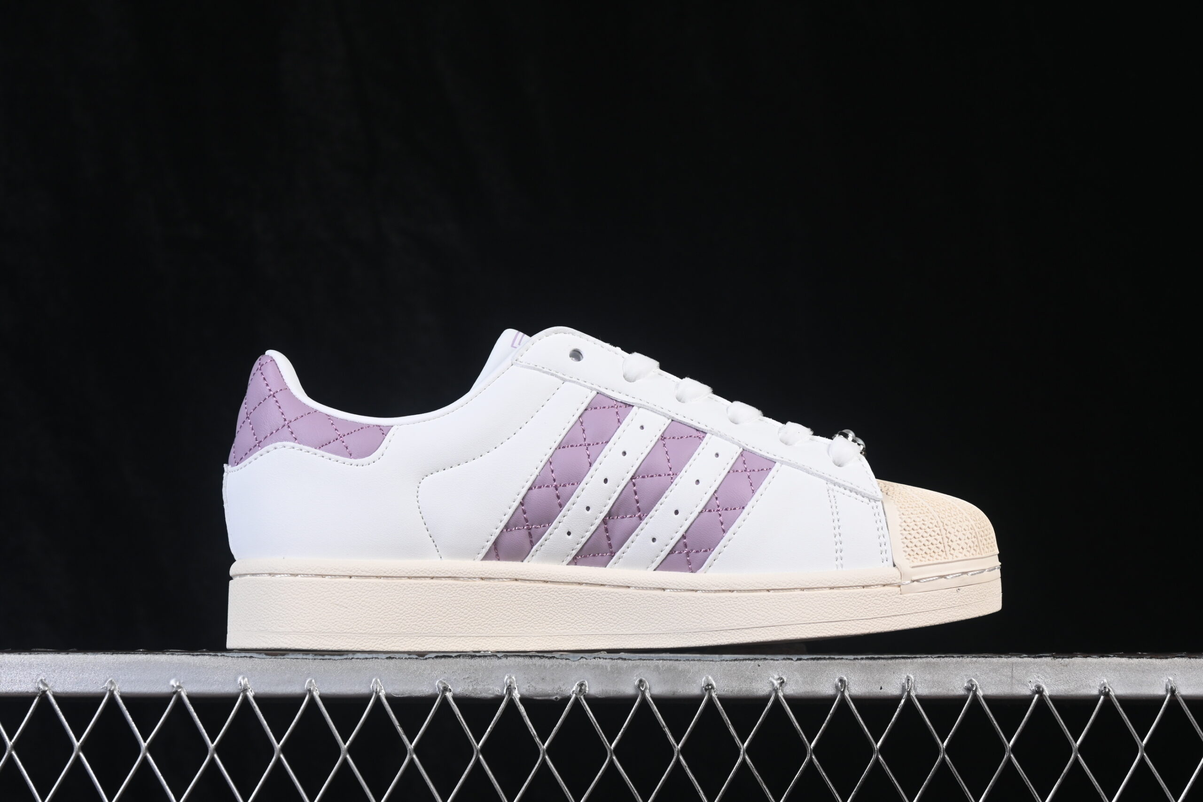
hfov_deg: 27.0
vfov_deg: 18.2
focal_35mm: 75
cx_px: 602
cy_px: 401
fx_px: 2506
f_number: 8
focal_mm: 50
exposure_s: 1/80
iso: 160
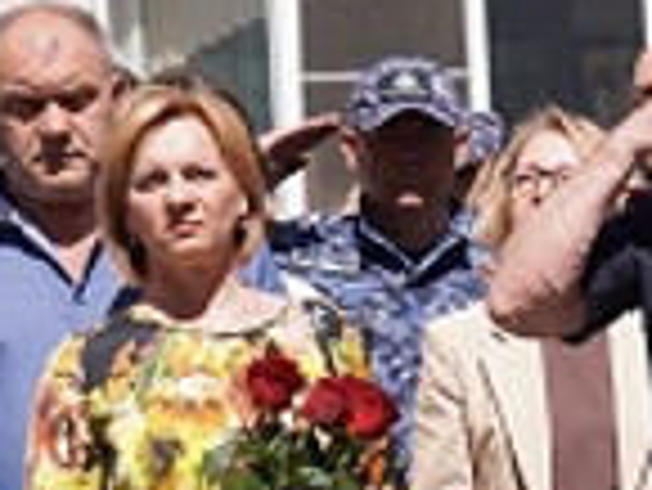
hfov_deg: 6.4
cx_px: 1169
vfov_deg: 4.9
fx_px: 5731
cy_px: 423
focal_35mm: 304
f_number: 4.5
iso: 100
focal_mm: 61
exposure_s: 1/800
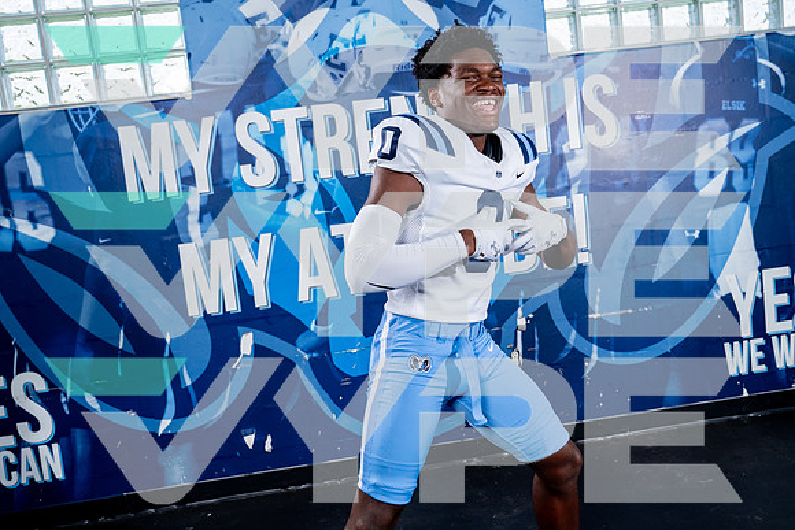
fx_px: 851
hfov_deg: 50.1
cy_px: 265
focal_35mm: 39
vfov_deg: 34.6
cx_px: 398
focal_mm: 35
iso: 100
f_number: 4
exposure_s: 1/250
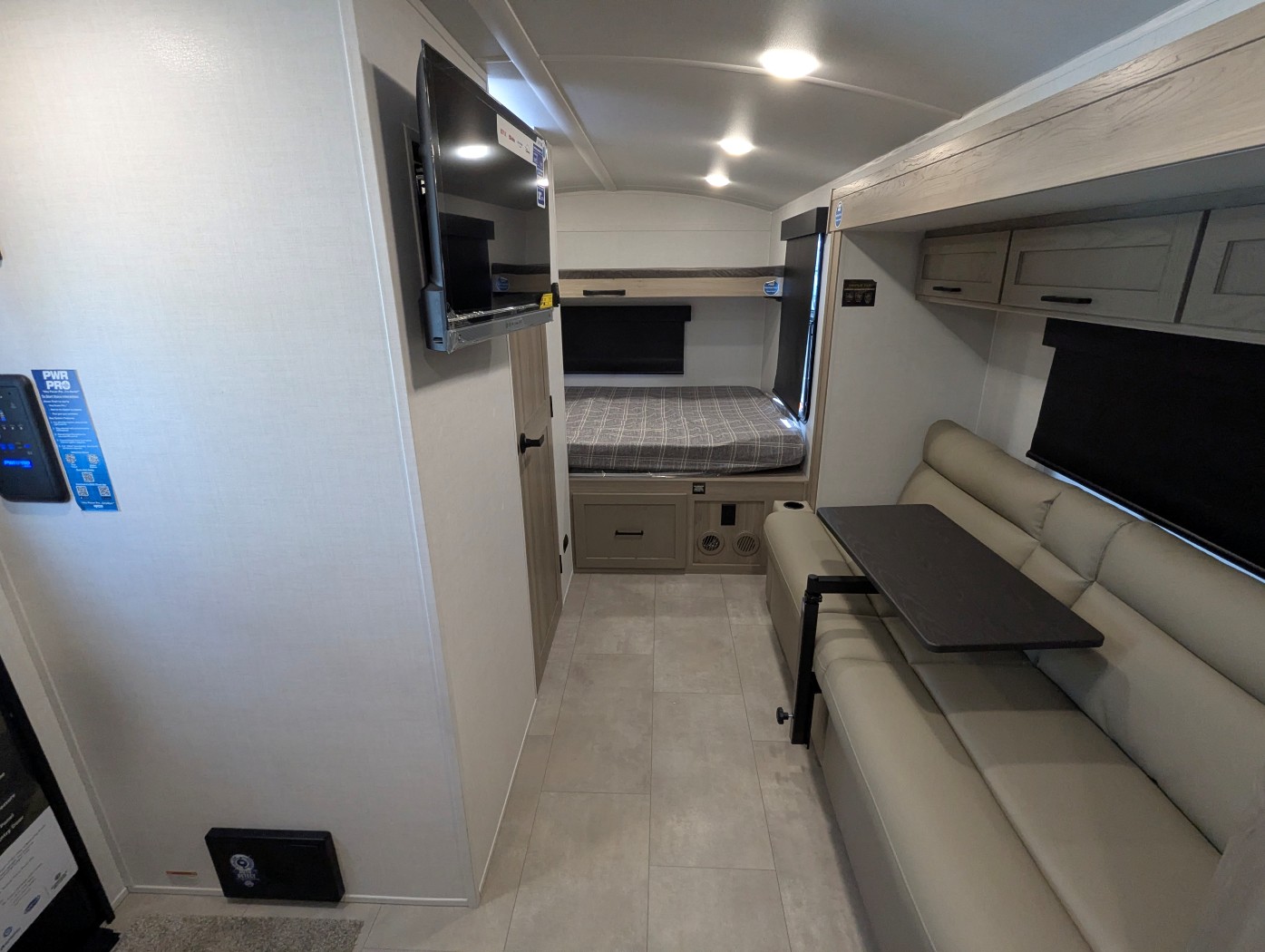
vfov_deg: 78.2
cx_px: 632
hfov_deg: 94.4
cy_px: 476
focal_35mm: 16
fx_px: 585
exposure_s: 1/100
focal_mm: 2.35
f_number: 2.2
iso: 357
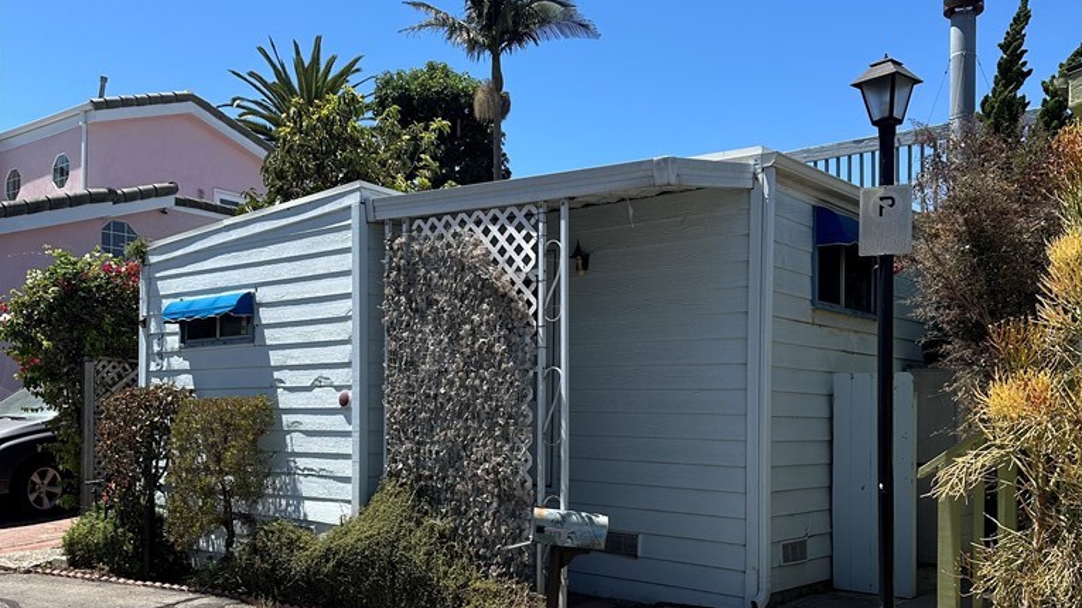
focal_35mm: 35
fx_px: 1004
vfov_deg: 33.5
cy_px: 397
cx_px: 542
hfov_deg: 56.6
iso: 80
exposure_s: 1/3861
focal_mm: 6.86
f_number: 1.78
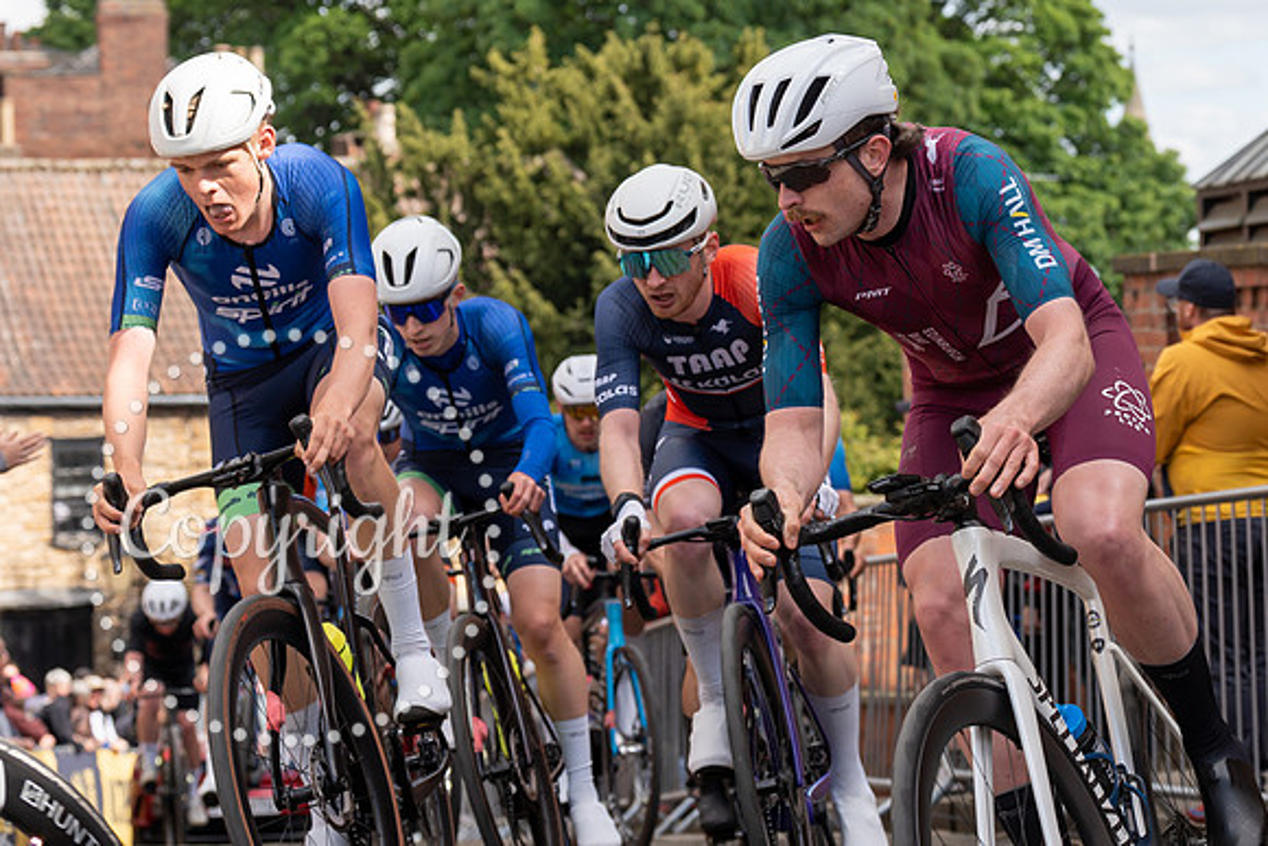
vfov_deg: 11.8
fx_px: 4087
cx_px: 971
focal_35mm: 116
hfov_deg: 17.5
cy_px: 145
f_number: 5
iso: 320
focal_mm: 70
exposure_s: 1/1000
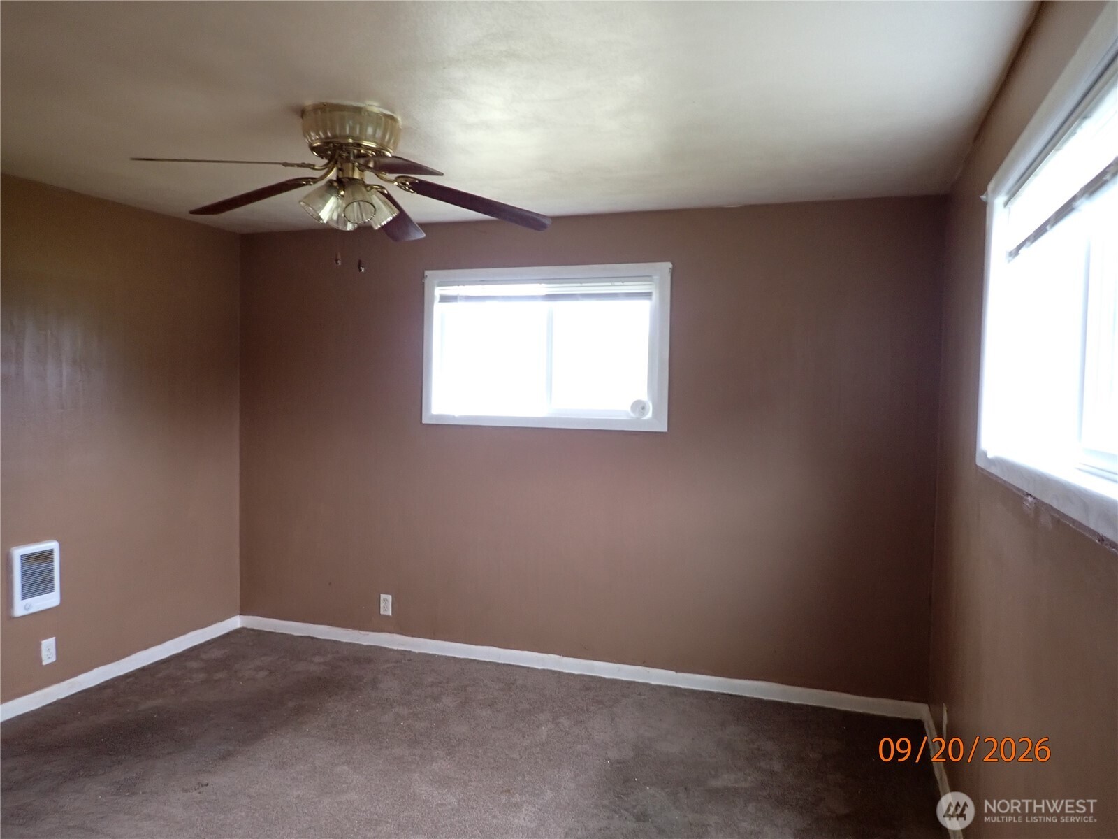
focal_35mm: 25
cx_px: 559
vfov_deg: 54.9
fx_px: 807
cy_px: 420
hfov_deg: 69.4
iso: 200
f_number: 2
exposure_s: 1/30
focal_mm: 4.5
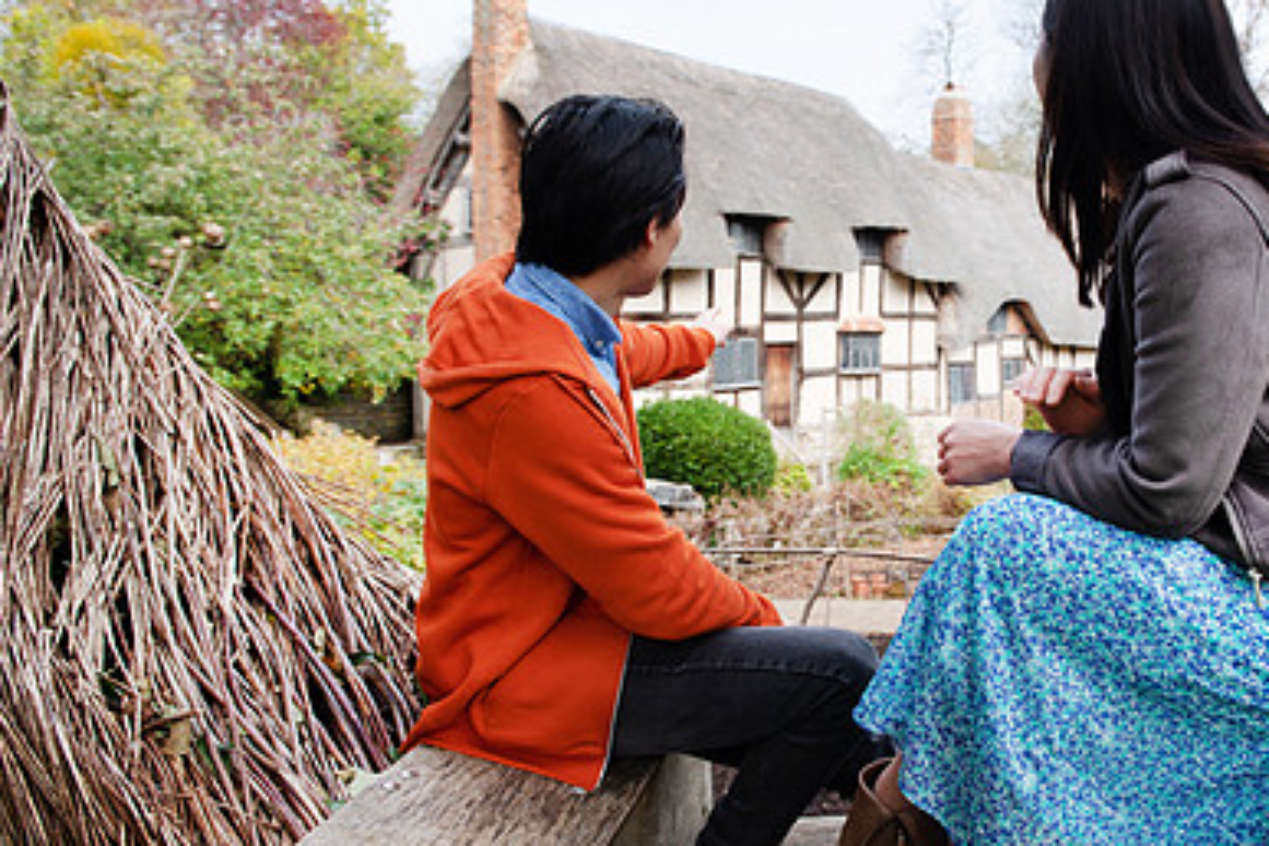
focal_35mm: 36
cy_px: 448
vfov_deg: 36.9
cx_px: 905
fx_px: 1269
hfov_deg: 51.5
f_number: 5
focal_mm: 24
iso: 320
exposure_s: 1/200
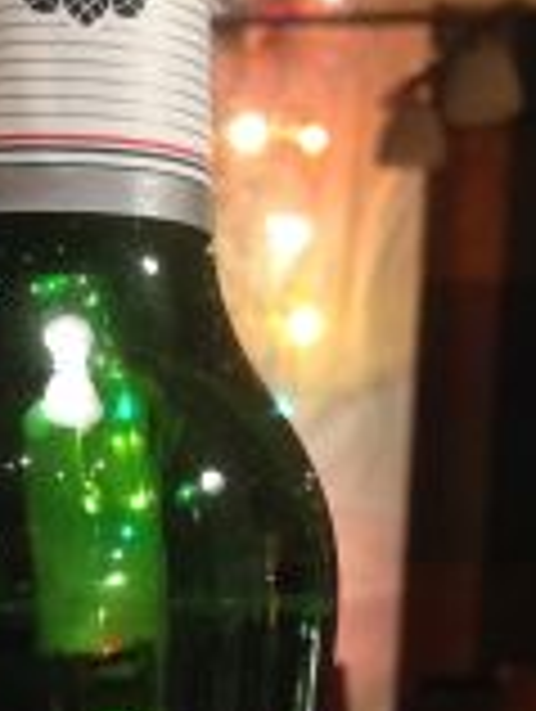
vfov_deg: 16.5
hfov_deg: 12.5
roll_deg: -0.1
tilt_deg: -5.7
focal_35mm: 111
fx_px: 2285
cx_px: -347
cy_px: 970
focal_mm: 4.12
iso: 160
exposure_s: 1/20
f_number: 2.4
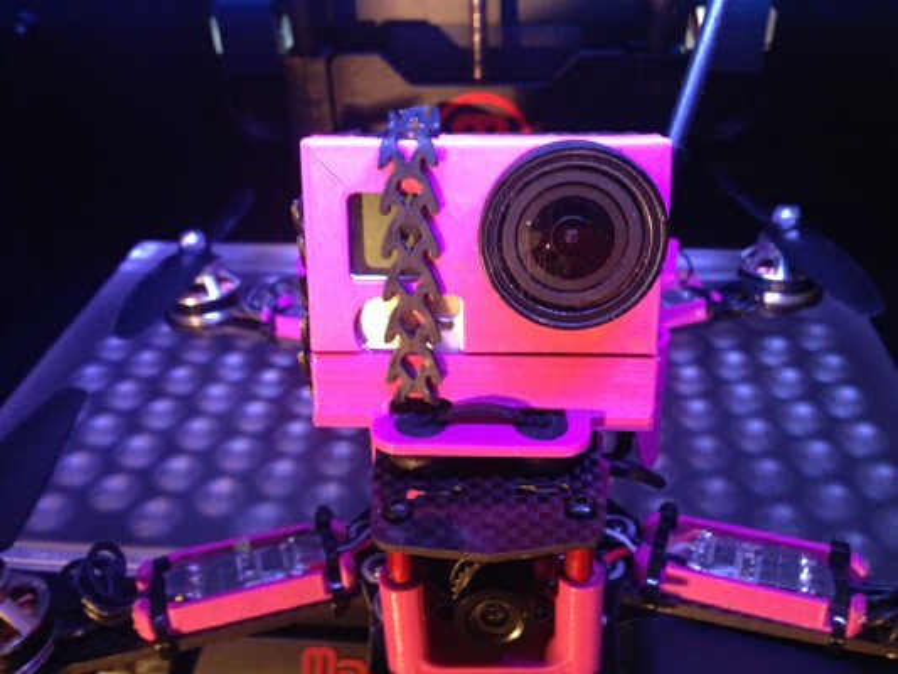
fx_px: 856
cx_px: 449
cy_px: 337
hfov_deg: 55.3
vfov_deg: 43.0
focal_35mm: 33
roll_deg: +3.4
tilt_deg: -34.7
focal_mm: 4.12
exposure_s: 1/20
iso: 320
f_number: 2.4
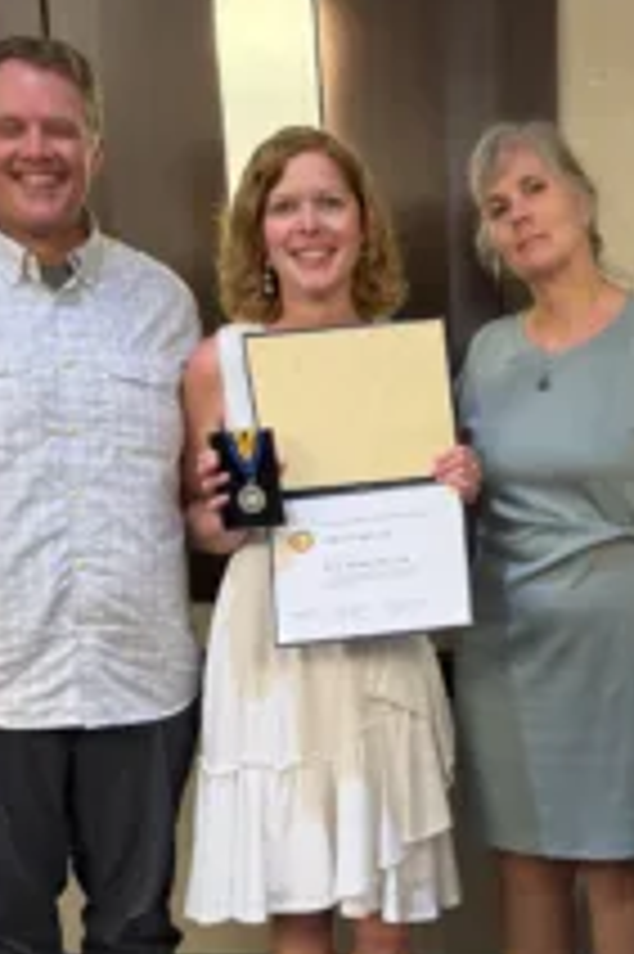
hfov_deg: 22.6
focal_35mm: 59
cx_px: 533
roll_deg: +1.9
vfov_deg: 33.1
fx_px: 1561
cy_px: 742
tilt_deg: -14.0
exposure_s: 1/60
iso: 160
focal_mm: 6.76
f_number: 1.78
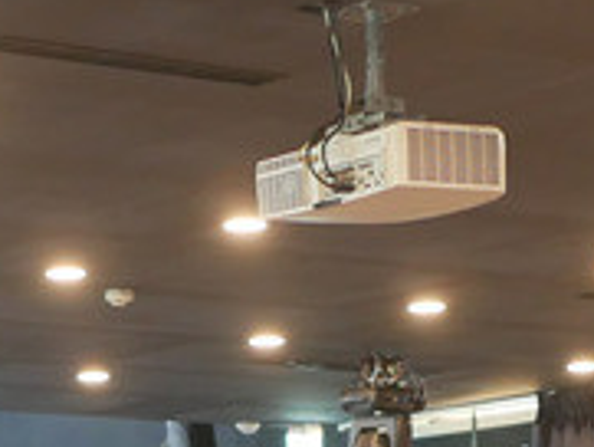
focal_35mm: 166
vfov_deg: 8.4
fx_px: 2850
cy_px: 950
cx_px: 43
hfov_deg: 11.8
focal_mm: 15
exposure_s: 1/125
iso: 640
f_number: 1.7
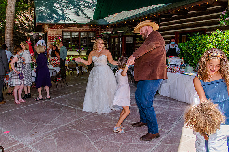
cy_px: 68
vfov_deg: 44.6
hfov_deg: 62.7
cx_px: 90
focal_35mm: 29
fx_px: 186
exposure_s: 1/800
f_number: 9
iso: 1600
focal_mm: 24
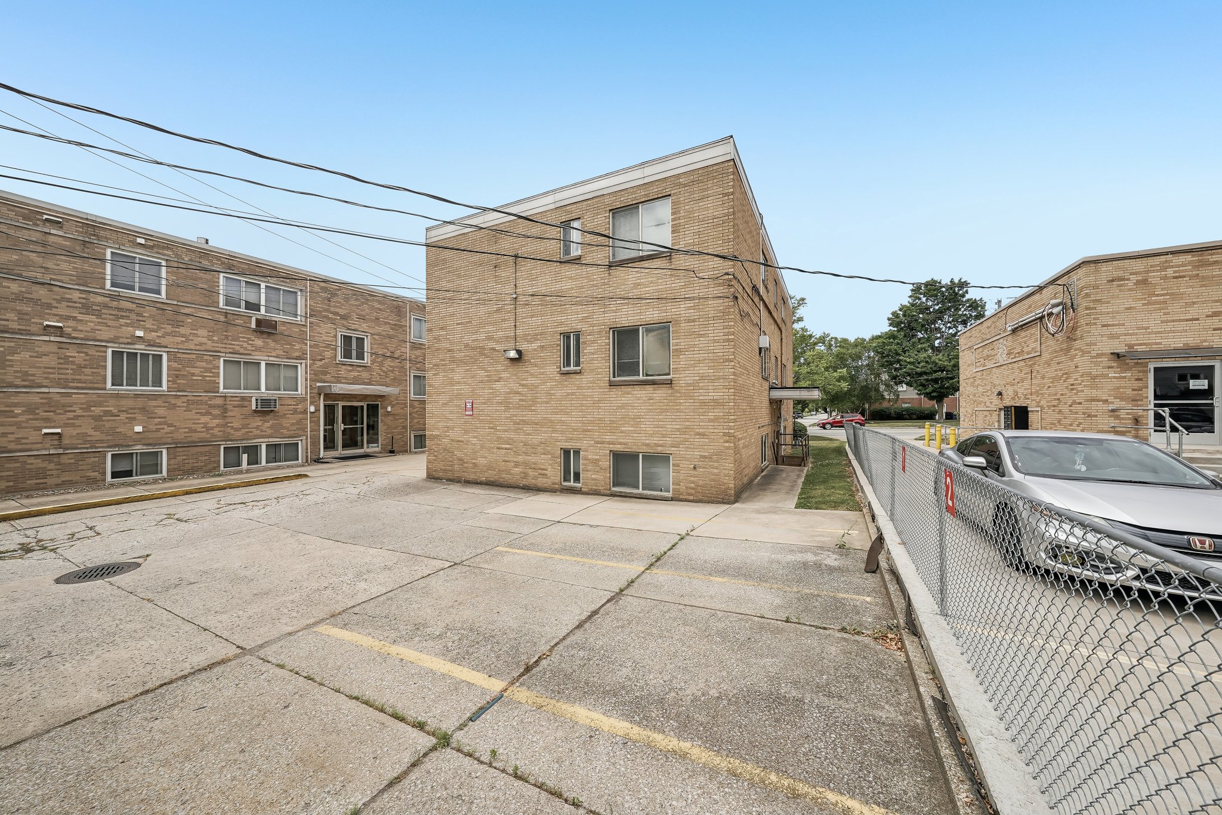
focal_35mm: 12
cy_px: 408
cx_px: 611
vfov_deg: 90.0
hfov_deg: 112.6
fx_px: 407
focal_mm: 12
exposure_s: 1/250
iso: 100
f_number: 8
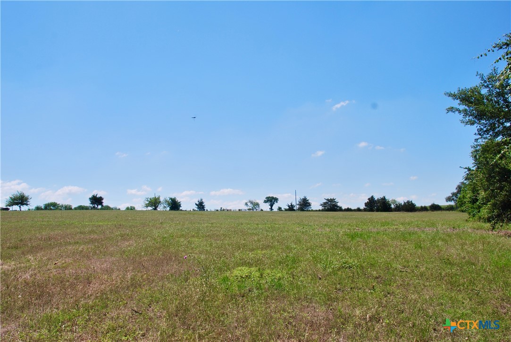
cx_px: 256
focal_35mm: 33
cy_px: 171
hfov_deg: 57.2
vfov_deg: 40.0
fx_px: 469
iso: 100
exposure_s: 1/320
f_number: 9
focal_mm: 22
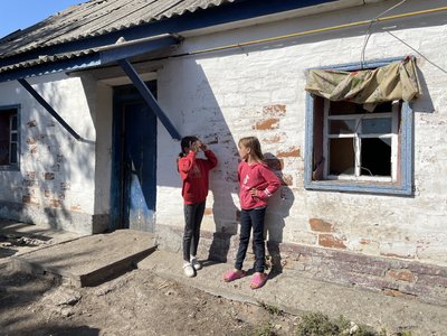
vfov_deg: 53.1
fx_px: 336
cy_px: 168
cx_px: 224
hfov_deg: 67.3
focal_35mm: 26
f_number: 1.6
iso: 32
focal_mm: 4.2
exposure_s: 1/5291
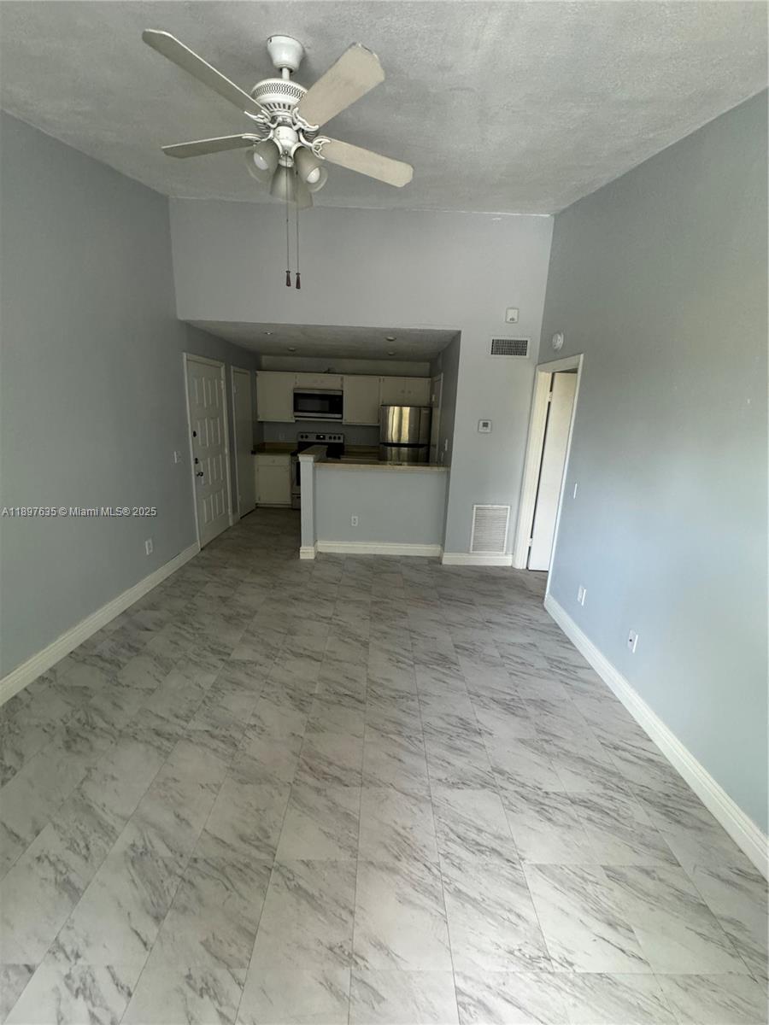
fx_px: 415
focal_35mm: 14
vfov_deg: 102.1
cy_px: 512
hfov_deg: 85.7
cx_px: 384
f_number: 2.2
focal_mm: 2.22
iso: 640
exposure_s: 1/60
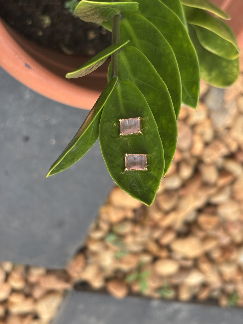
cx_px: 122
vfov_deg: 36.8
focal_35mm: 52
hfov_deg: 28.0
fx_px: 487
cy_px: 162
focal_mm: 5.96
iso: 32
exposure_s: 1/187
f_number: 1.6
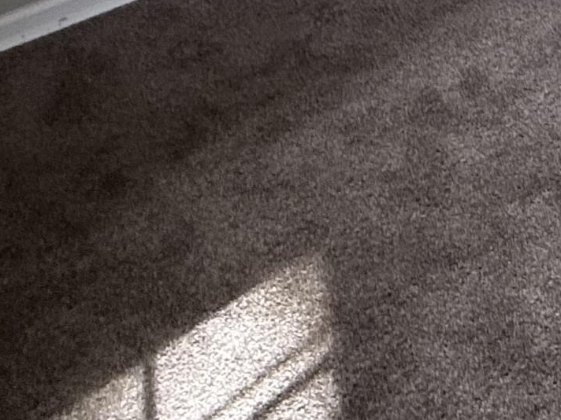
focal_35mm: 59
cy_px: -403
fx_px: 956
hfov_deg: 25.3
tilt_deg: -10.3
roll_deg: -1.1
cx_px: 827
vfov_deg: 17.9
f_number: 2.2
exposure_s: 1/99
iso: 200
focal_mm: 2.22
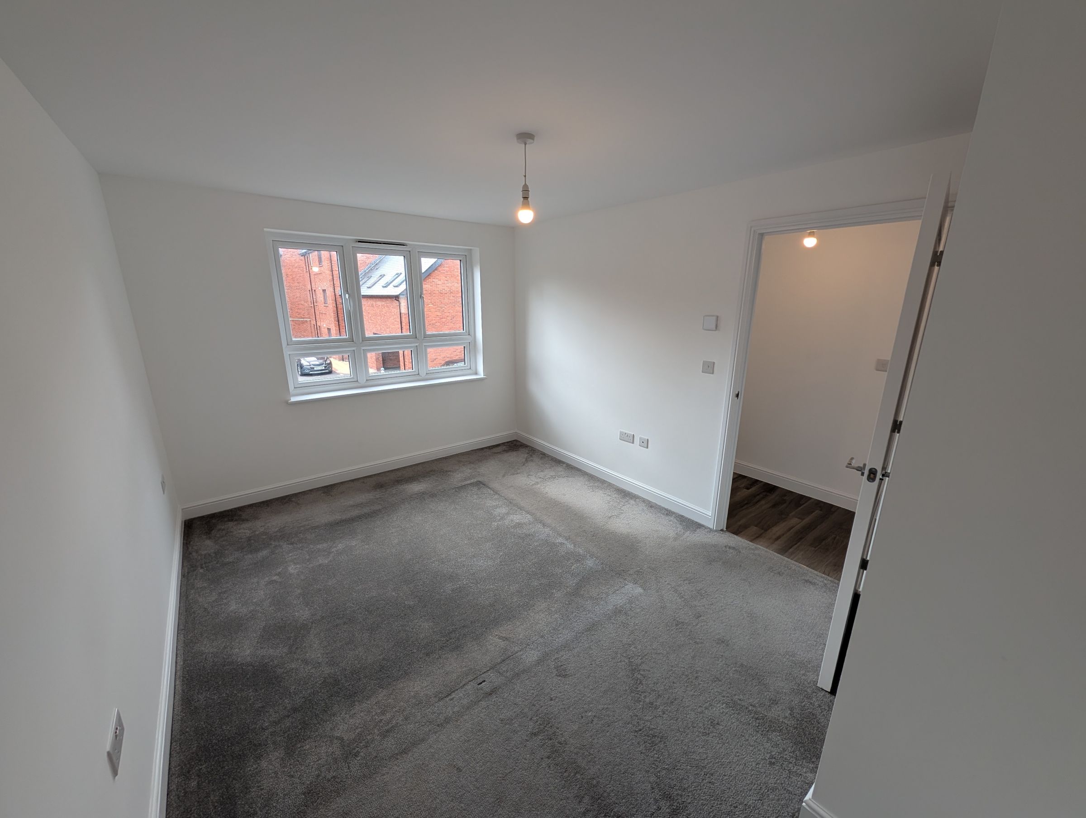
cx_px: 543
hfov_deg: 110.5
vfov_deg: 94.6
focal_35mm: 12
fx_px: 377
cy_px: 409
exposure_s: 1/234
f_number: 1.7
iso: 48
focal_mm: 2.02
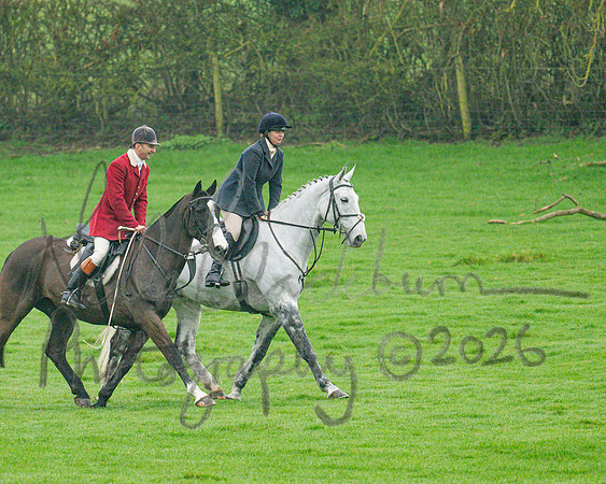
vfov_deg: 1.9
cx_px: 160
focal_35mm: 828
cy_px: 254
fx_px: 14841
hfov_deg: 2.3
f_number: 5
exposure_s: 1/1250
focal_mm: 400
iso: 800
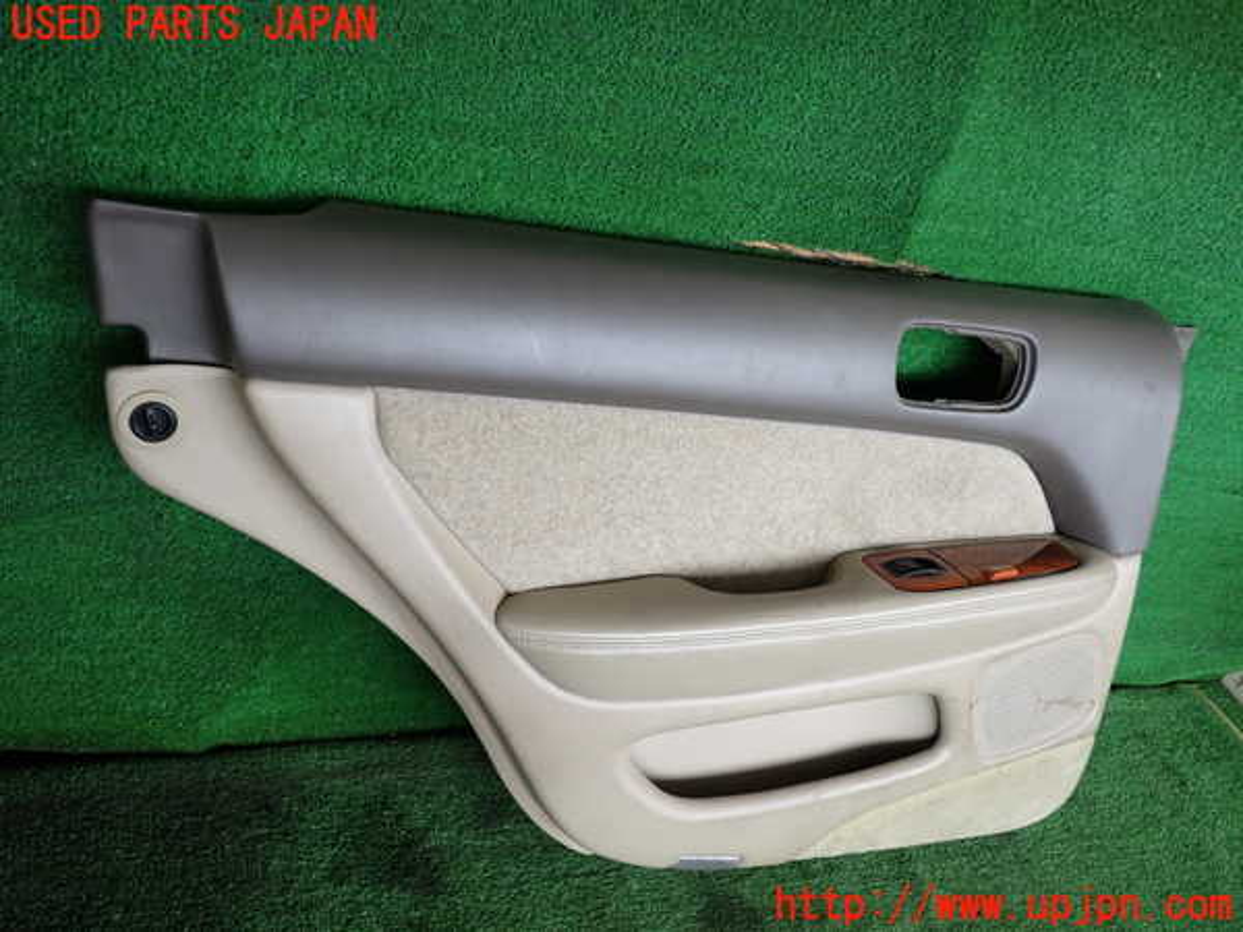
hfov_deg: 60.0
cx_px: 622
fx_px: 1077
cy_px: 466
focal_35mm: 30
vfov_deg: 46.8
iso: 100
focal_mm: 5.4
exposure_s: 1/160
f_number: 2.3
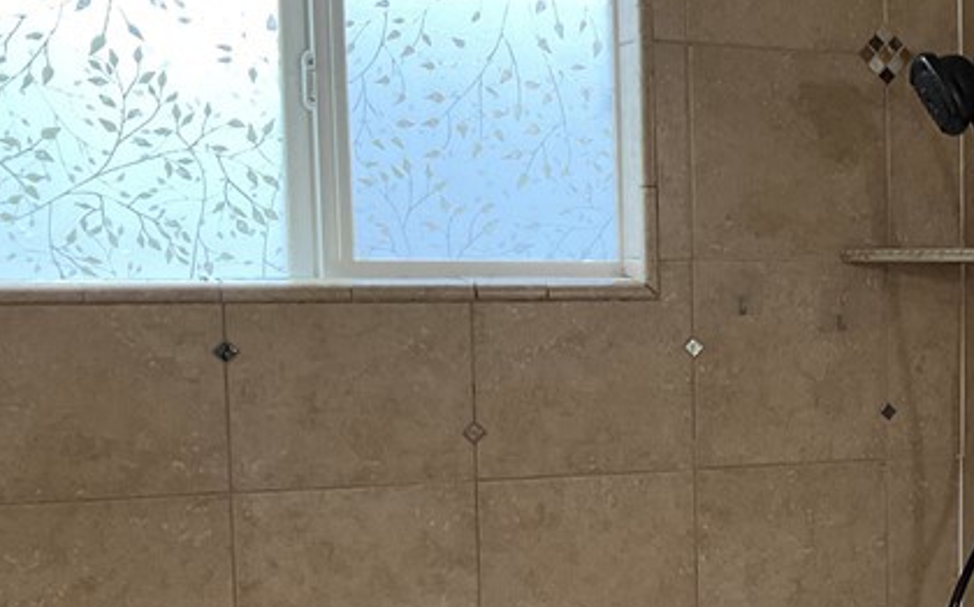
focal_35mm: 75
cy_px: 473
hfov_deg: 25.1
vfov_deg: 17.2
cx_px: 1132
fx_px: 1990
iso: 80
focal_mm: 3
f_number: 1.8
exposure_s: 1/60
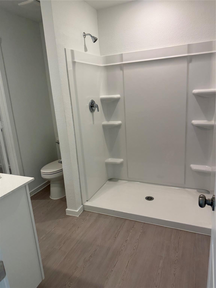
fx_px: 200
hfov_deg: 56.8
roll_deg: +3.2
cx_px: 108
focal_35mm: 24
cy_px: 144
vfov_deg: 71.6
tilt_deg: -14.7
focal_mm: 6.76
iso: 125
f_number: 1.78
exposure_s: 1/120
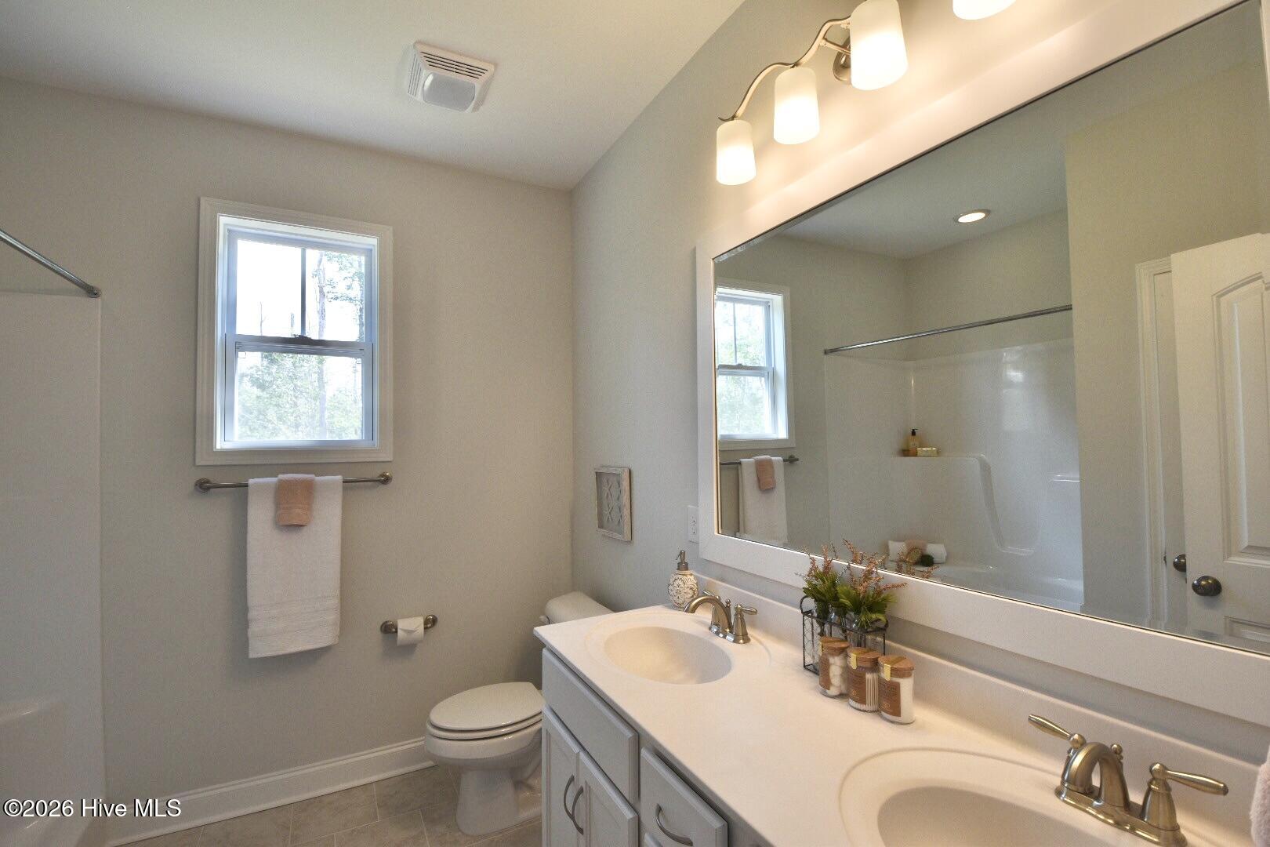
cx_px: 635
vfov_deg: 77.3
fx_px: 529
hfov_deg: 100.4
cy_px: 424
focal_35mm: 15
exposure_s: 1/125
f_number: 5.6
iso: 220
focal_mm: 10
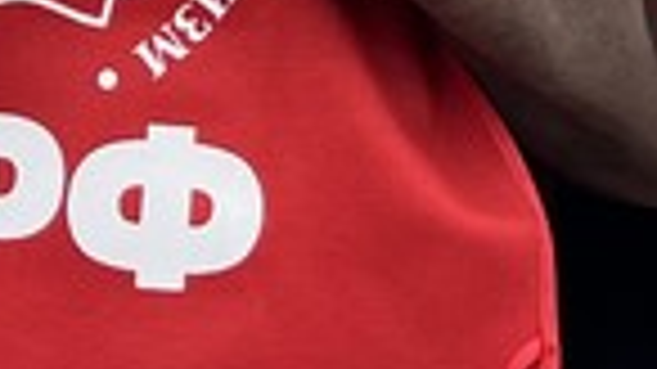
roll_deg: +0.2
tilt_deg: -1.9
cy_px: -824
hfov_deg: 10.9
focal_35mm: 198
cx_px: 356
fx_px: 3448
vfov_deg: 5.6
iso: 50
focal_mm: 5.1
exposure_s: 1/649
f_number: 1.6
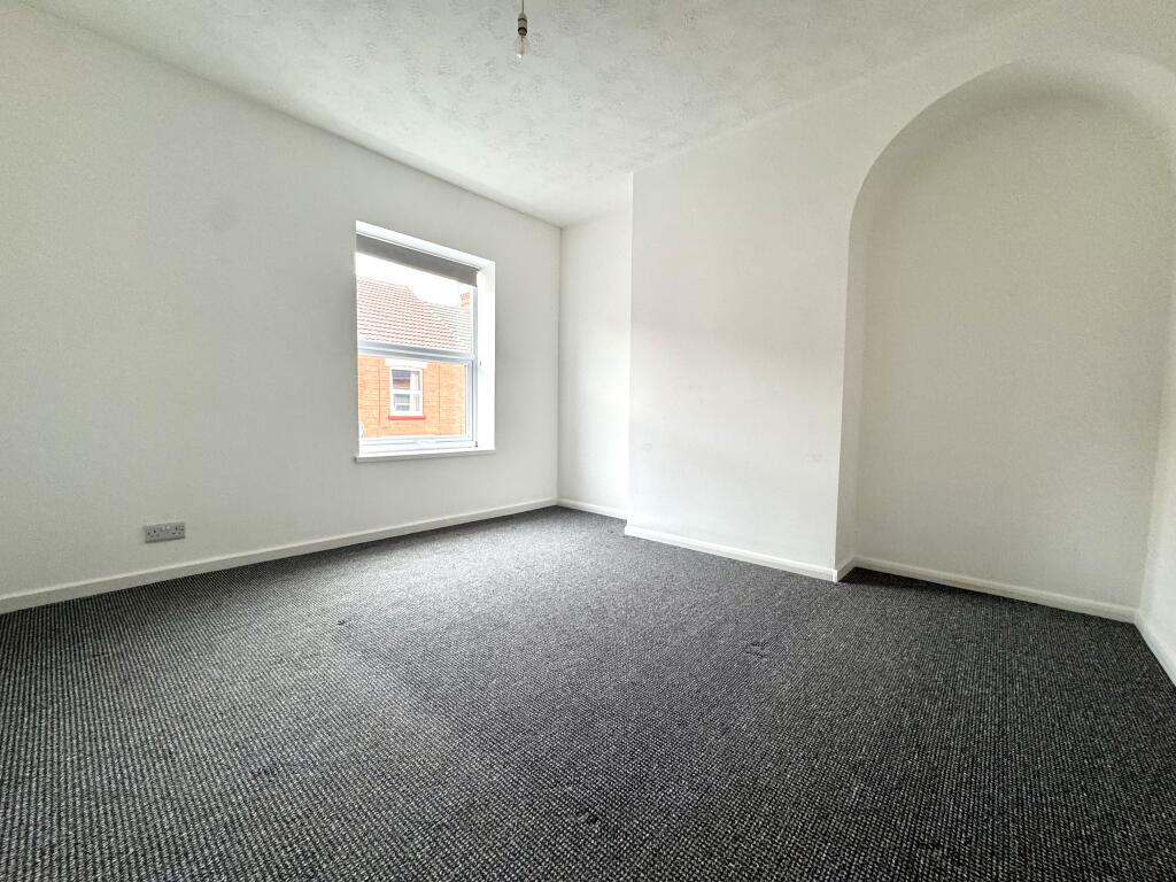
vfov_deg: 85.7
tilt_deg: -3.9
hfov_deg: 102.1
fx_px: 476
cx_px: 588
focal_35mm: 14
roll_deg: -0.6
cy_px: 441
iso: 250
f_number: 2.2
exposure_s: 1/99
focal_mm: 2.22
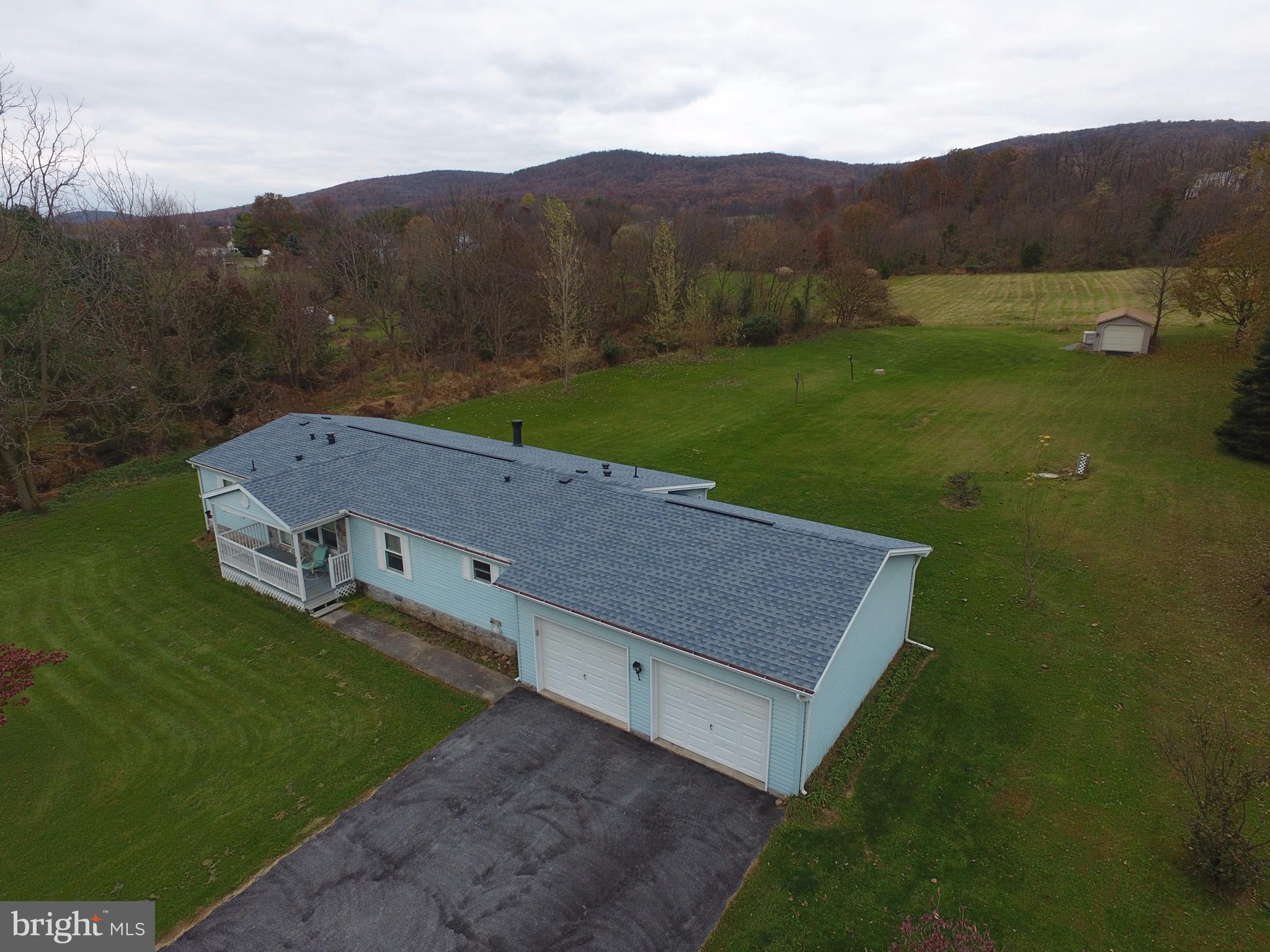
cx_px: 635
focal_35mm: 20
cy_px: 476
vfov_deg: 66.0
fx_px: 734
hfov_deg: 81.7
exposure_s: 1/186
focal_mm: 3.61
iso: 100
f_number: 2.8
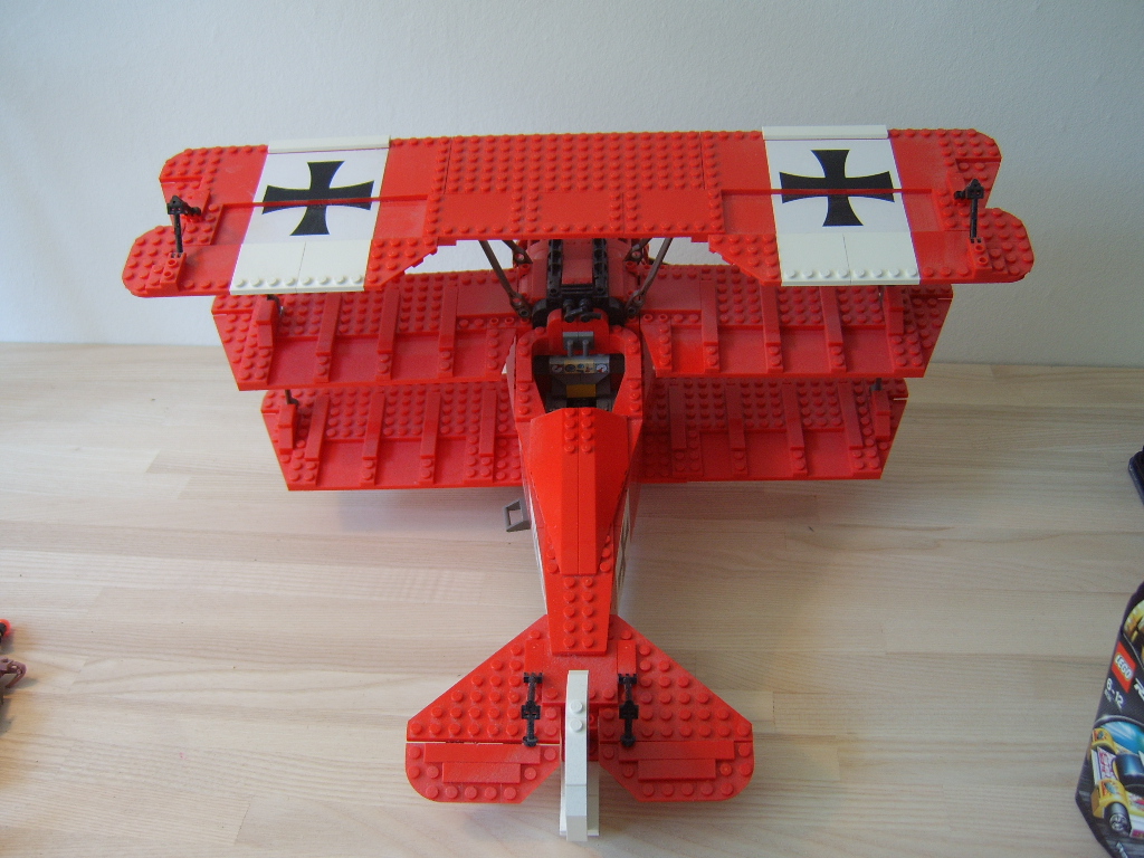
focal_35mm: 31
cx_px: 572
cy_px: 429
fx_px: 1024
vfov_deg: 45.4
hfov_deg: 58.4
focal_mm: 8.13
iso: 100
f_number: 2.7
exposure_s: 1/42
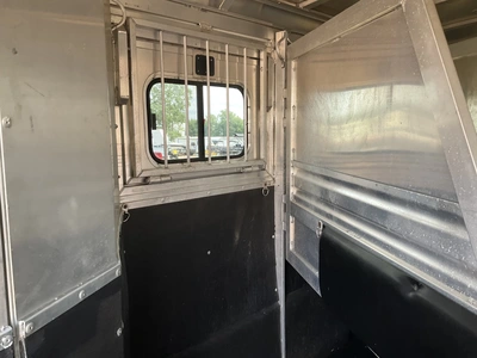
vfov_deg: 48.2
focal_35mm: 29
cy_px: 179
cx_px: 238
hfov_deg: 61.7
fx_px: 400
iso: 64
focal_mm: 3
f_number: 1.8
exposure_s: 1/122
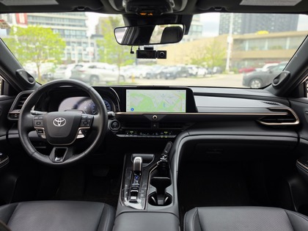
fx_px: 205
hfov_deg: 73.9
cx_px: 154
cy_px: 116
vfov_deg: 58.9
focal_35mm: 23
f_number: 1.4
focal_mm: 6.5
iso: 10
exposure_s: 1/90.1
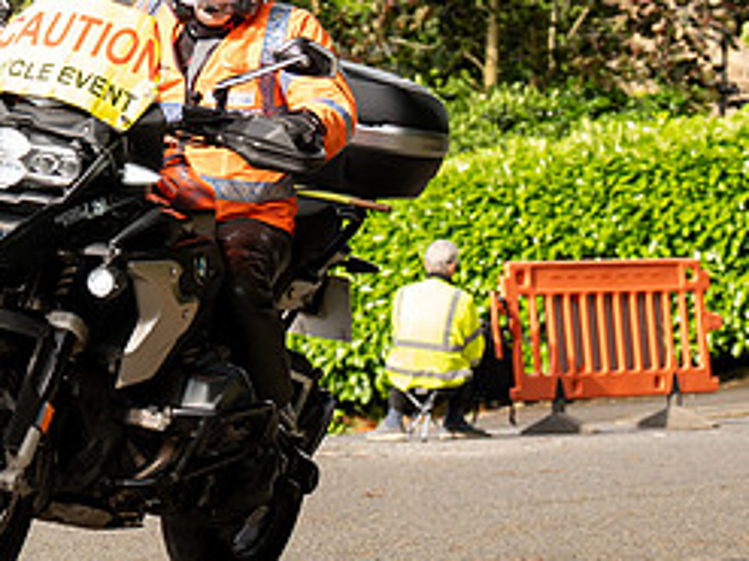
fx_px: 4715
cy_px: 223
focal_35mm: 218
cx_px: 357
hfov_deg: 9.1
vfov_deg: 6.8
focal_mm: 70
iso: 400
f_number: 4.5
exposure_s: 1/640
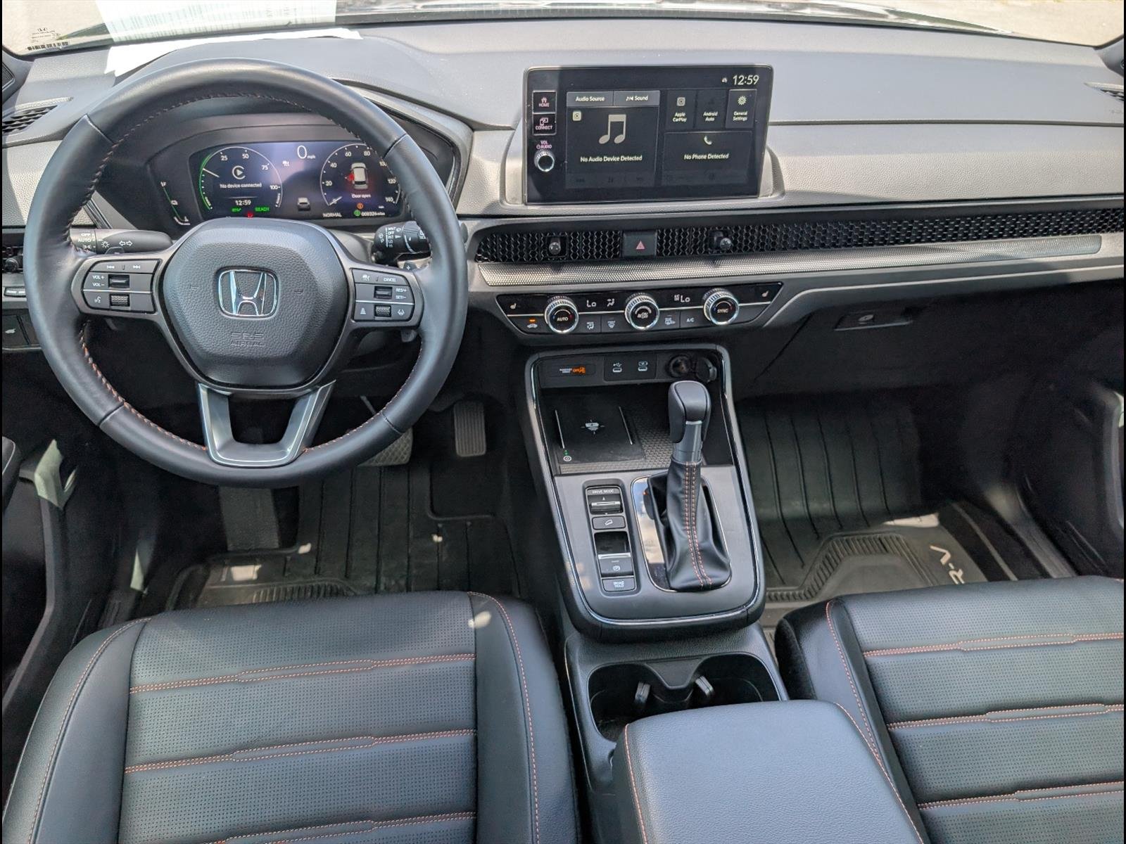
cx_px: 563
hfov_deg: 71.6
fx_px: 781
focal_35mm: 24
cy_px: 422
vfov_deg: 56.8
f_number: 1.68
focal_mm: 6.9
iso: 25
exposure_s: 1/167
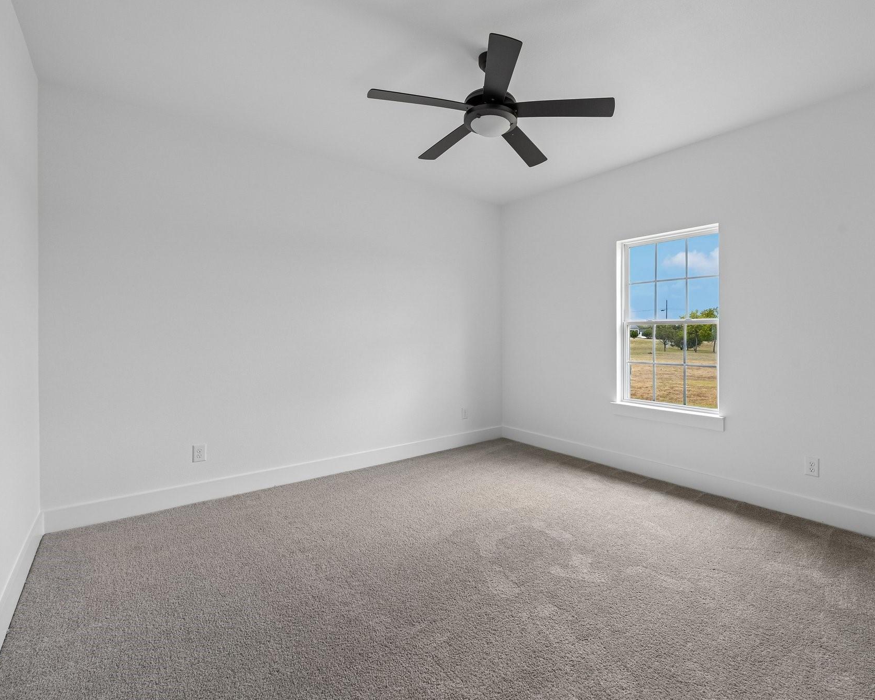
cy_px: 347
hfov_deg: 92.8
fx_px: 414
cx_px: 485
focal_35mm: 16
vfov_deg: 80.4
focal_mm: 14
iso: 400
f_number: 8
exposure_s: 1/25
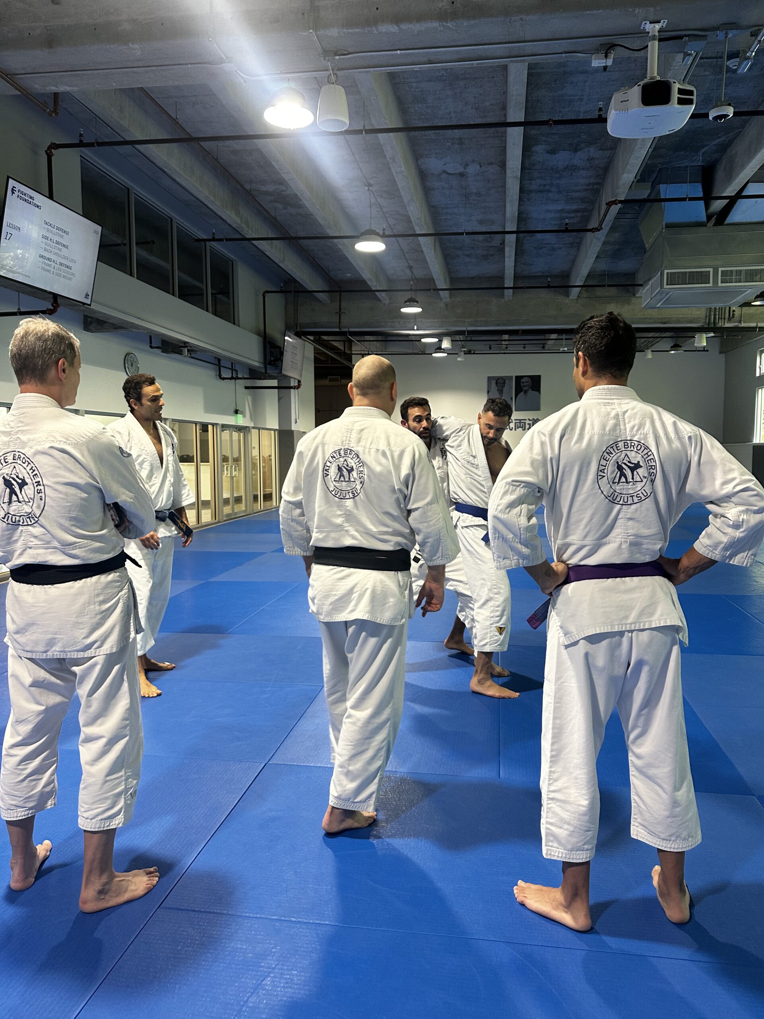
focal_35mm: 24
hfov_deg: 56.8
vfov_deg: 71.6
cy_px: 510
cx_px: 382
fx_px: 706
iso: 200
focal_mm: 6.86
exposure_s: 1/120
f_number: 1.78
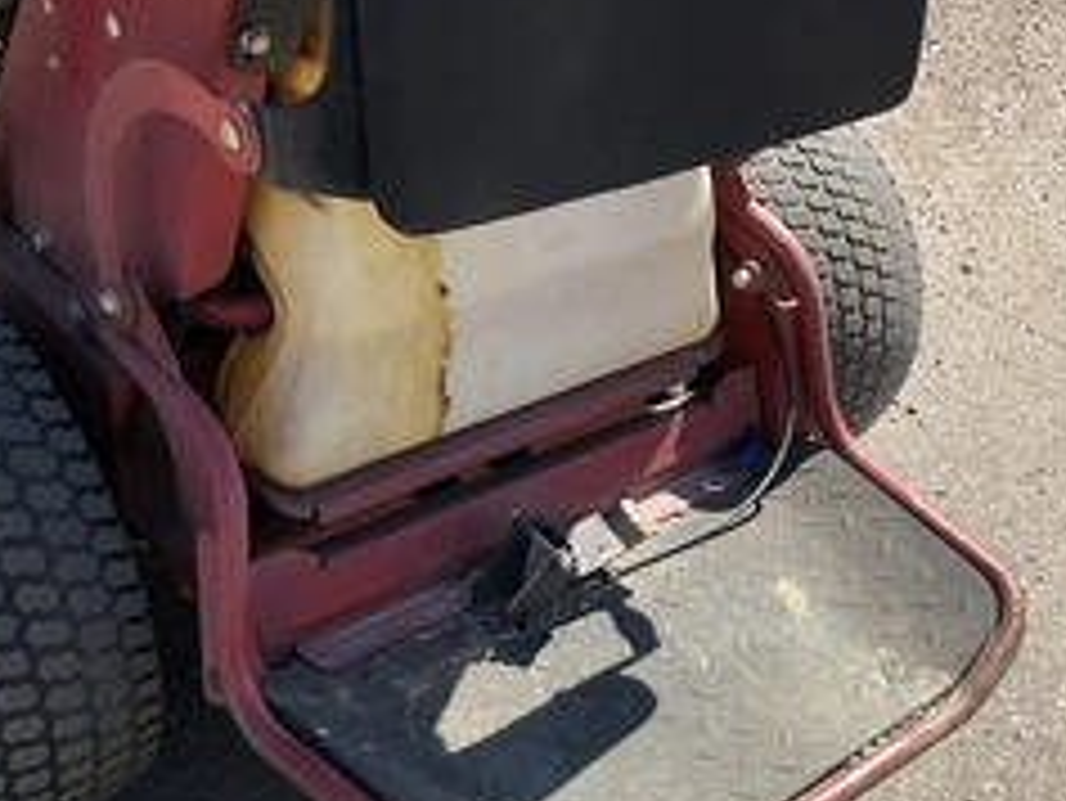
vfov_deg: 29.4
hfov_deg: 38.5
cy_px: 567
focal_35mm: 49
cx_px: 693
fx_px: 1510
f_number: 1.8
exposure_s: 1/1342
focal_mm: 3
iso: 25
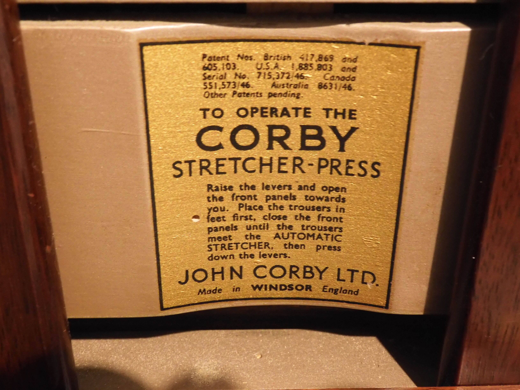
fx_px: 571
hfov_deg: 49.0
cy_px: 195
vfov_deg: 37.7
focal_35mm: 38
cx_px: 260
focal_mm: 6.8
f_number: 4
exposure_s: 1/4
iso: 800
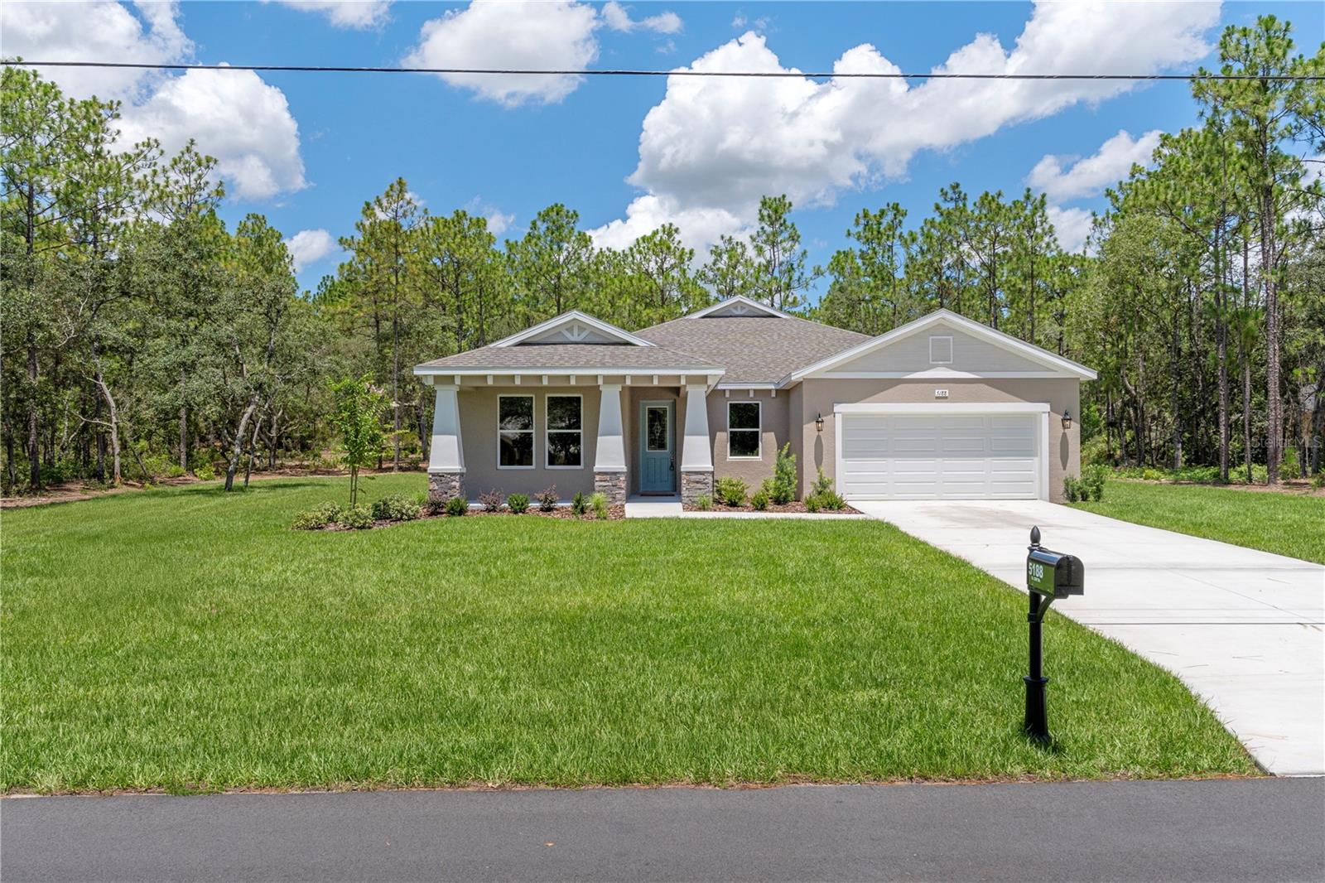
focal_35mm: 27
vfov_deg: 47.9
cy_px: 442
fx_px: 993
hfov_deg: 67.4
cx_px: 662
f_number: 8
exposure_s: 1/1000
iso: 320
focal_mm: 18
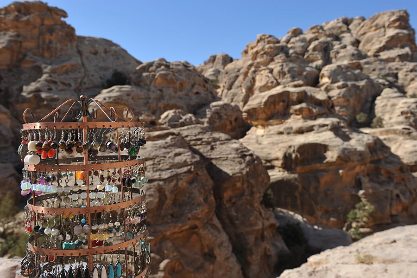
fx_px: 370
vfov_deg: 41.1
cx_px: 208
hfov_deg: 58.7
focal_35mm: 32
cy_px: 139
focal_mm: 32
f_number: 9
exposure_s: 1/320
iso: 200
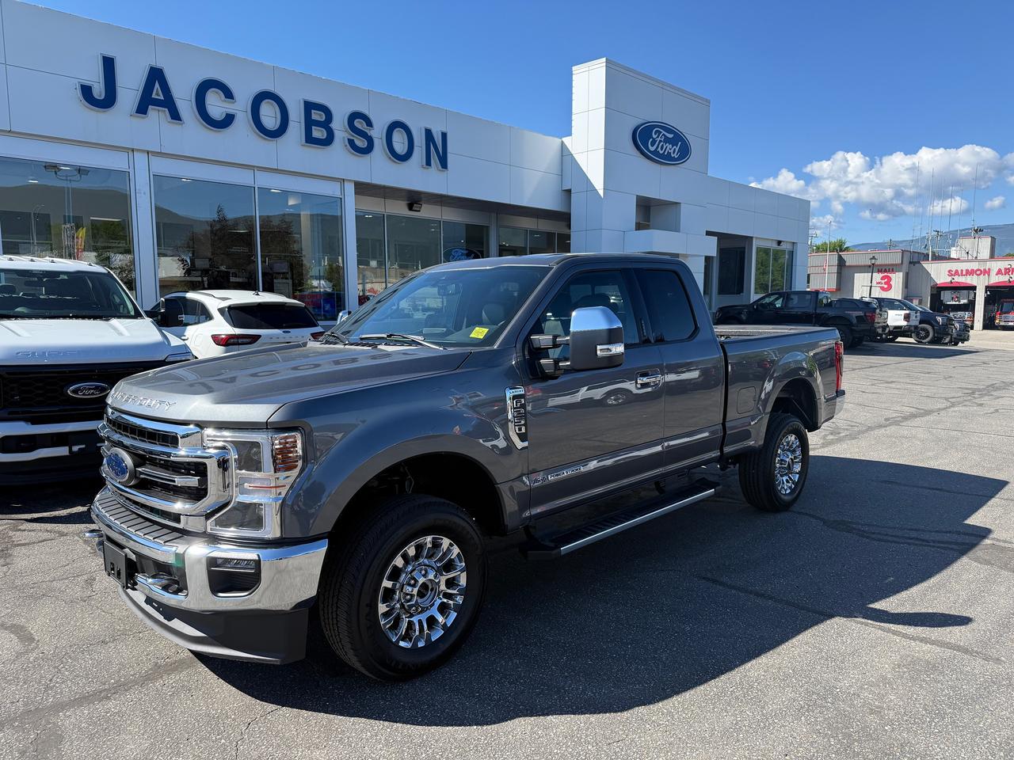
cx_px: 507
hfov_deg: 71.6
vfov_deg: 56.8
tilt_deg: -5.8
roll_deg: -0.2
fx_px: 703
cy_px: 380
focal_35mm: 24
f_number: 1.78
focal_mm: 6.76
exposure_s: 1/2611
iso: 100
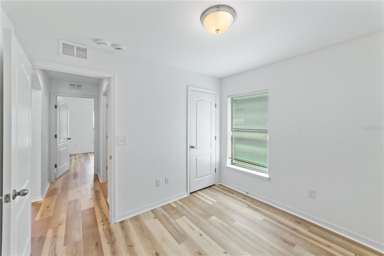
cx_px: 192
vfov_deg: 81.2
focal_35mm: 14
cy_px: 128
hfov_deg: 104.2
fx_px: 149
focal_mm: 14
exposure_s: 1/2.5
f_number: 11
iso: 160
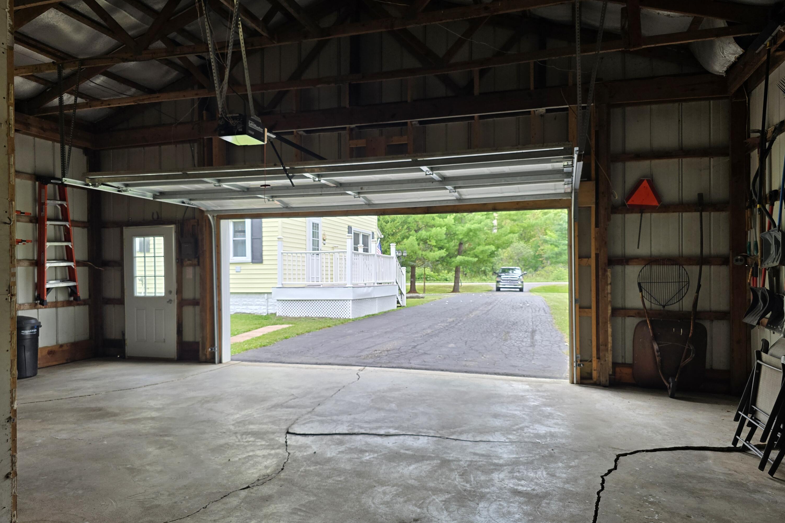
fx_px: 523
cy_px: 287
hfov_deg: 73.7
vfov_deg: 53.0
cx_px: 393
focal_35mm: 24
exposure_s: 1/180
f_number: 1.7
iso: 80
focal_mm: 6.3
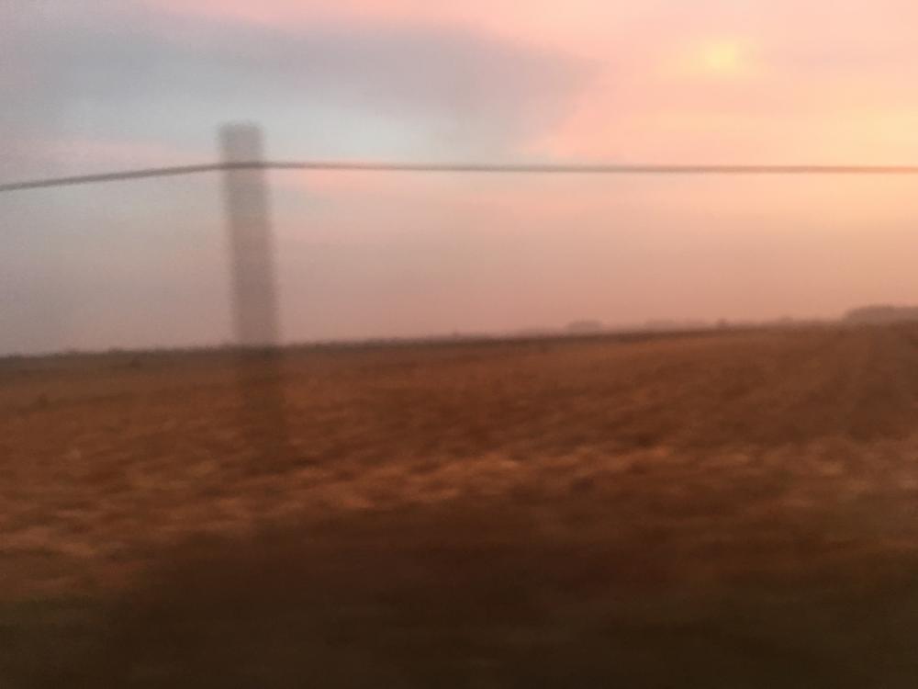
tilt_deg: -1.9
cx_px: 459
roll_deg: +2.6
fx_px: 769
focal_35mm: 29
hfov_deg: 61.7
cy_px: 344
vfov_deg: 48.2
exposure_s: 1/33
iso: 200
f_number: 2.2
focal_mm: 4.15
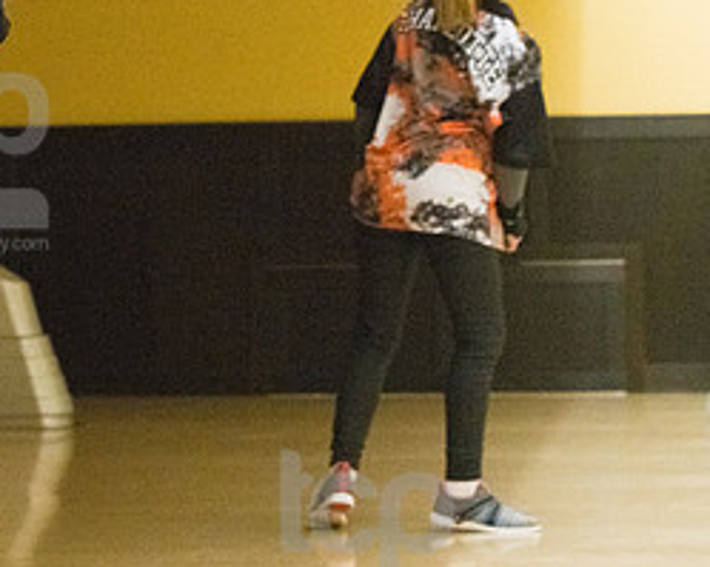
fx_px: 3214
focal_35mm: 153
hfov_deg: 12.4
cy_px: 152
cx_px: -37
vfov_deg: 10.1
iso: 10000
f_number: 4.5
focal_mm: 70
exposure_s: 1/1000
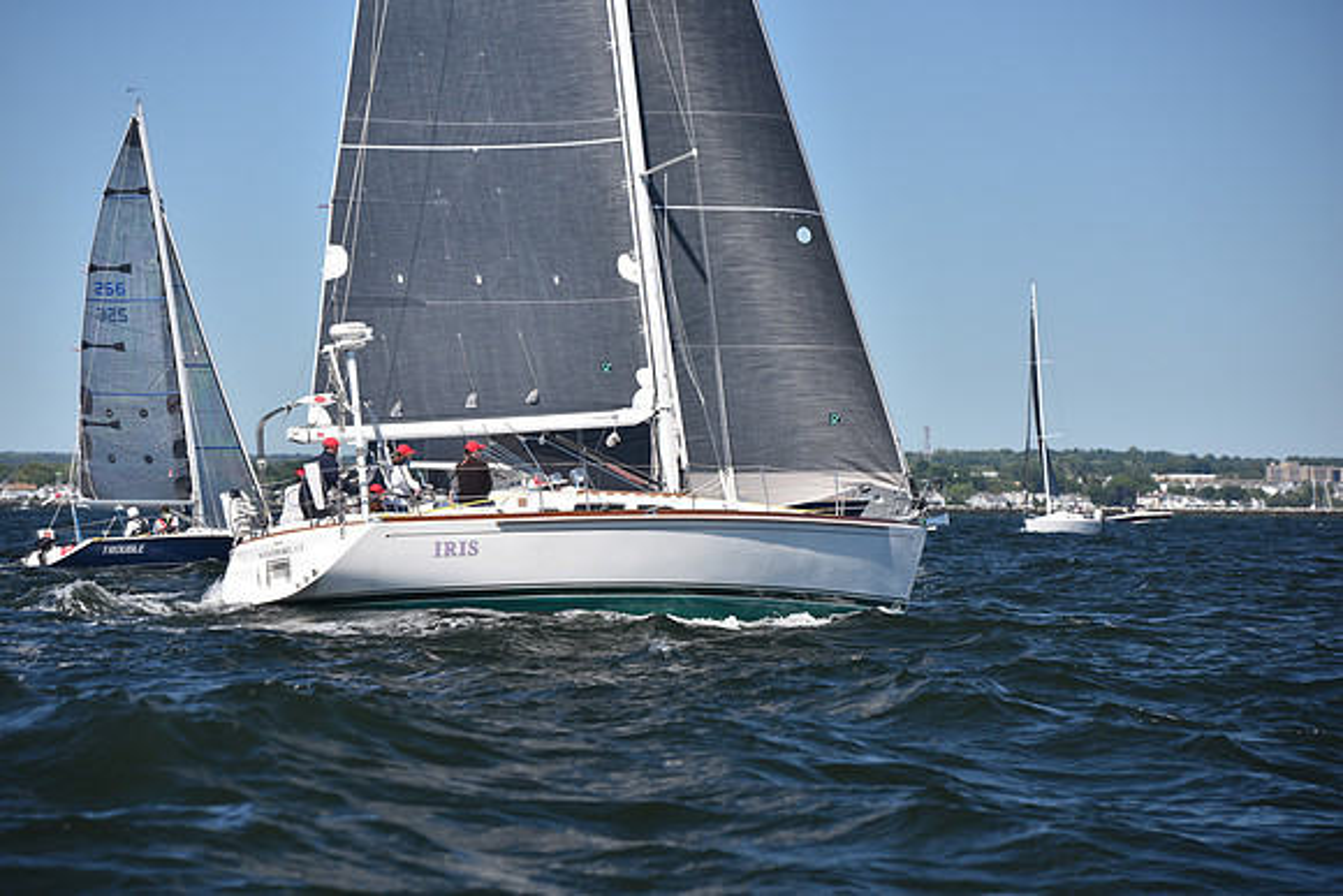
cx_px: 672
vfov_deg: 9.8
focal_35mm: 140
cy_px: 448
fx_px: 5224
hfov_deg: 14.7
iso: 200
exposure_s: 1/800
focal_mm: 140
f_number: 4.5
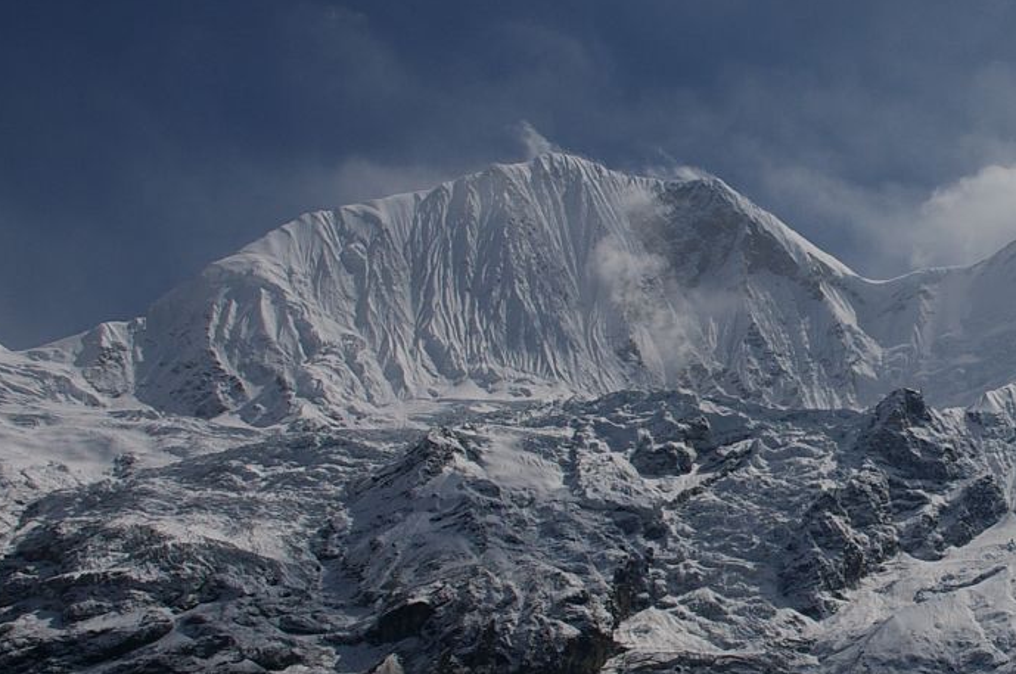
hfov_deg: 24.3
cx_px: 1007
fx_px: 2259
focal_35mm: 80
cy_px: 352
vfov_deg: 17.0
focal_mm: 23
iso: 200
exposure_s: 1/250
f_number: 11
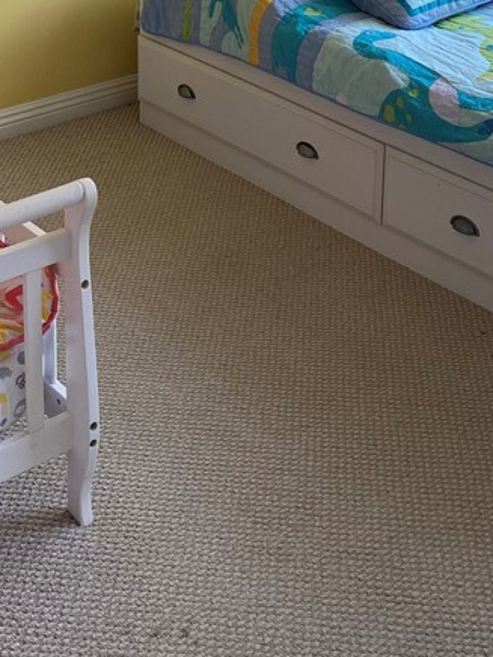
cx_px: 205
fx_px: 1158
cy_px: -41
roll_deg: -0.5
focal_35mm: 61
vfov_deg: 29.1
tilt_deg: -13.5
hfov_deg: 24.0
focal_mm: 4.25
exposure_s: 1/106
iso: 125
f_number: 1.8
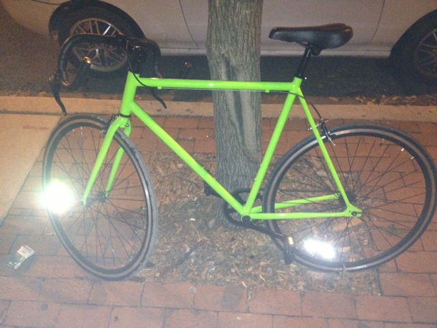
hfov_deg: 52.6
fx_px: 442
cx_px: 218
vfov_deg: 40.7
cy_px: 164
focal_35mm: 35
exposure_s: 1/16
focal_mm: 4.28
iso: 500
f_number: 2.4
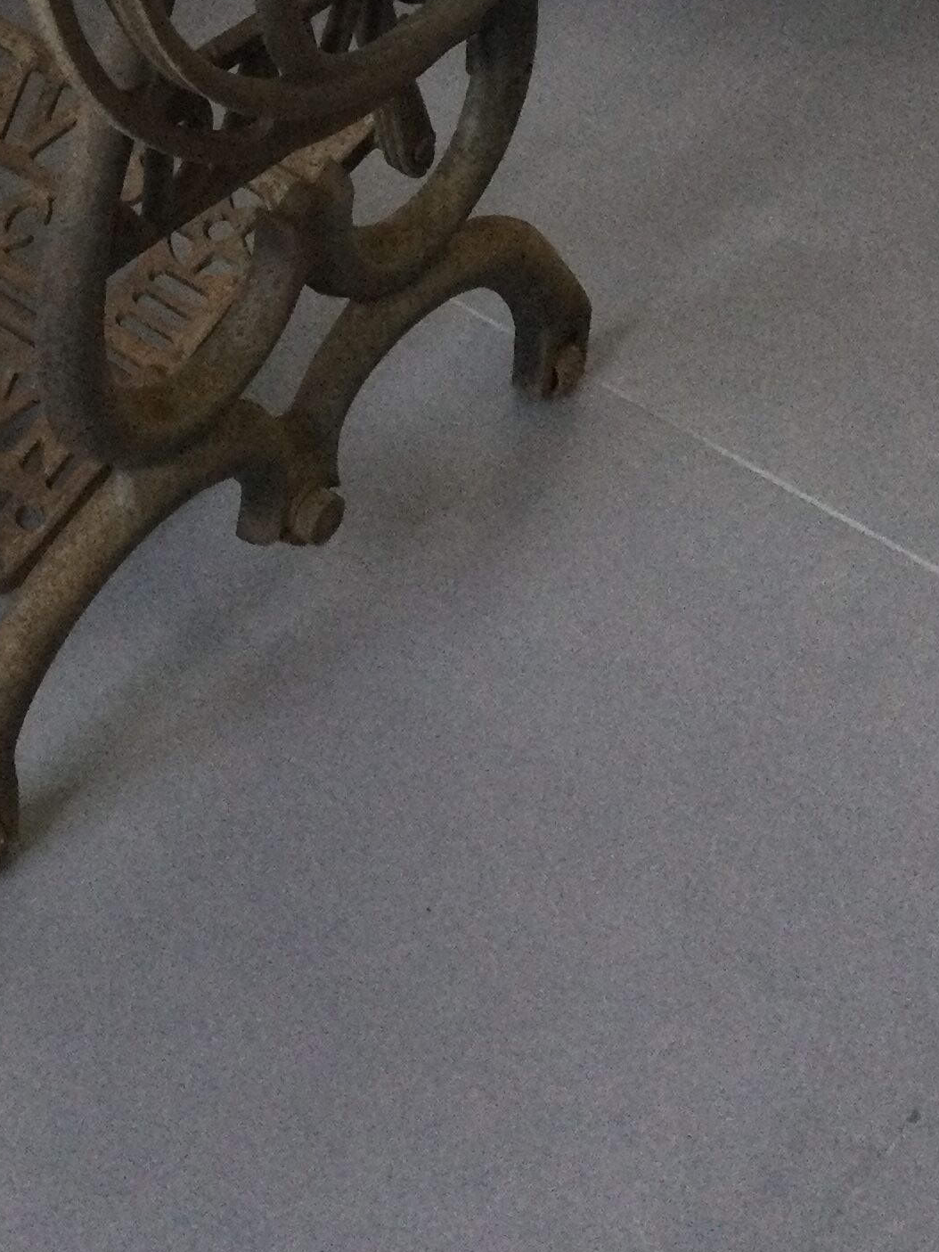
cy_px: -106
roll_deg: +0.1
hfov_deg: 19.7
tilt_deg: -29.8
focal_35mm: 72
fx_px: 2604
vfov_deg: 25.2
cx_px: -41
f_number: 2.4
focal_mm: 3.3
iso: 160
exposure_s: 1/33
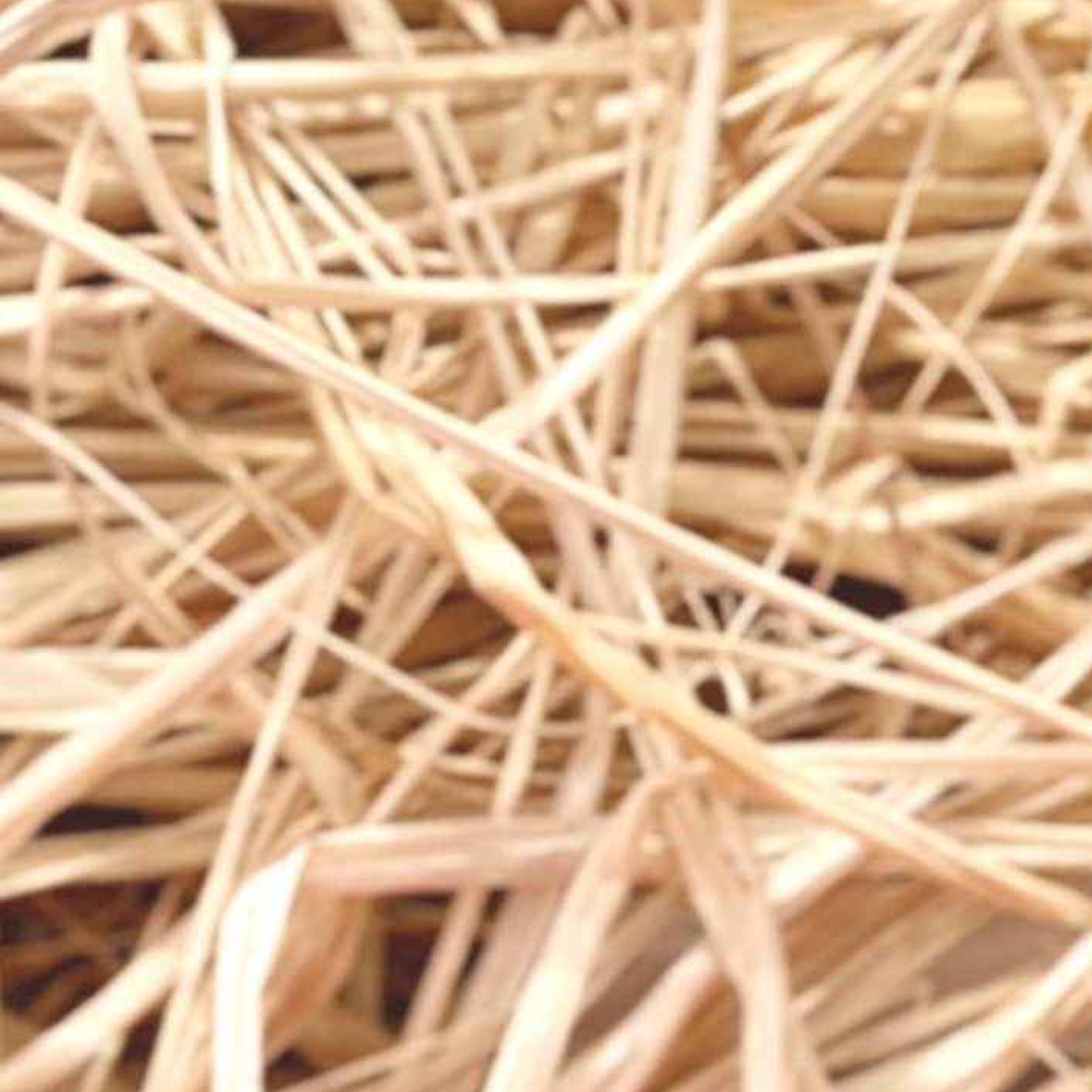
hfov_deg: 5.4
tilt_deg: -60.4
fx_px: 11528
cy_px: 2199
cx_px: -49
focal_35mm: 323
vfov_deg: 5.3
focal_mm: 7.5
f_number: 2.2
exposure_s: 1/1024
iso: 32
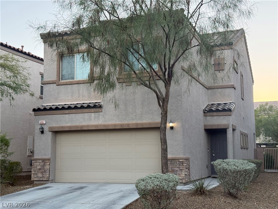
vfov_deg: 30.3
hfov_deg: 39.7
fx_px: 385
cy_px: 104
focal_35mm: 48
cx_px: 139
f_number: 1.78
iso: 100
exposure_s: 1/239
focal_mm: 6.76
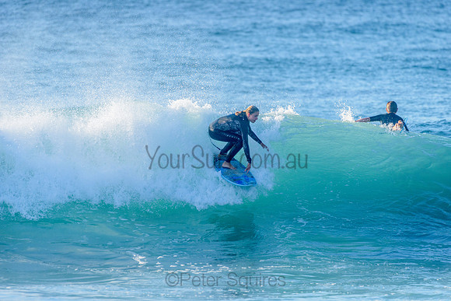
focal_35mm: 500
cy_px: 150
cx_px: 226
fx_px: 6265
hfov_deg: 4.1
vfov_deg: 2.8
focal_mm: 500
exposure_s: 1/2000
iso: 450
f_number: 5.6
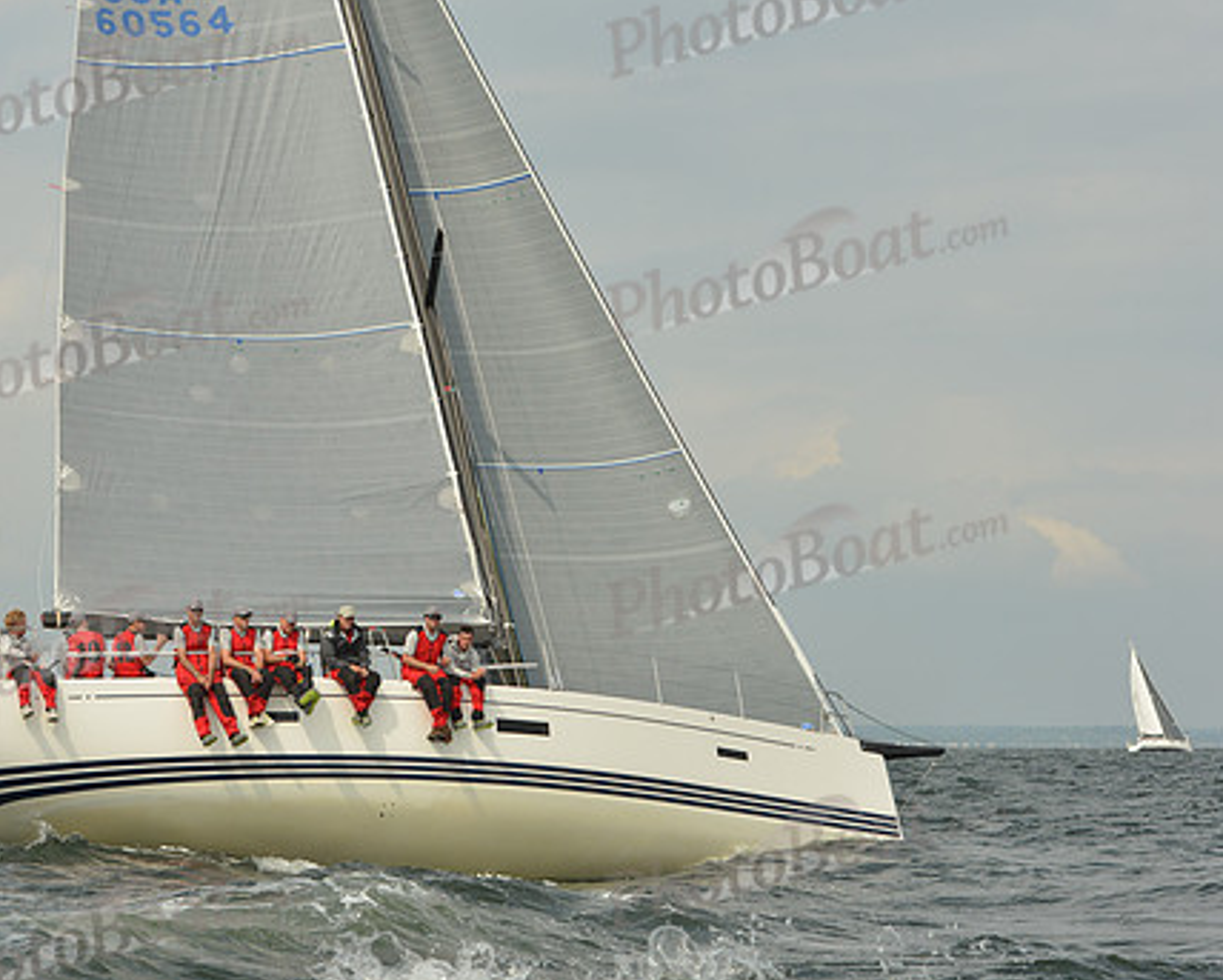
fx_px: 3224
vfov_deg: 17.3
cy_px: 456
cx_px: 460
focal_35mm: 89
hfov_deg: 21.4
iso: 320
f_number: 8
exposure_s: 1/1250
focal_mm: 70
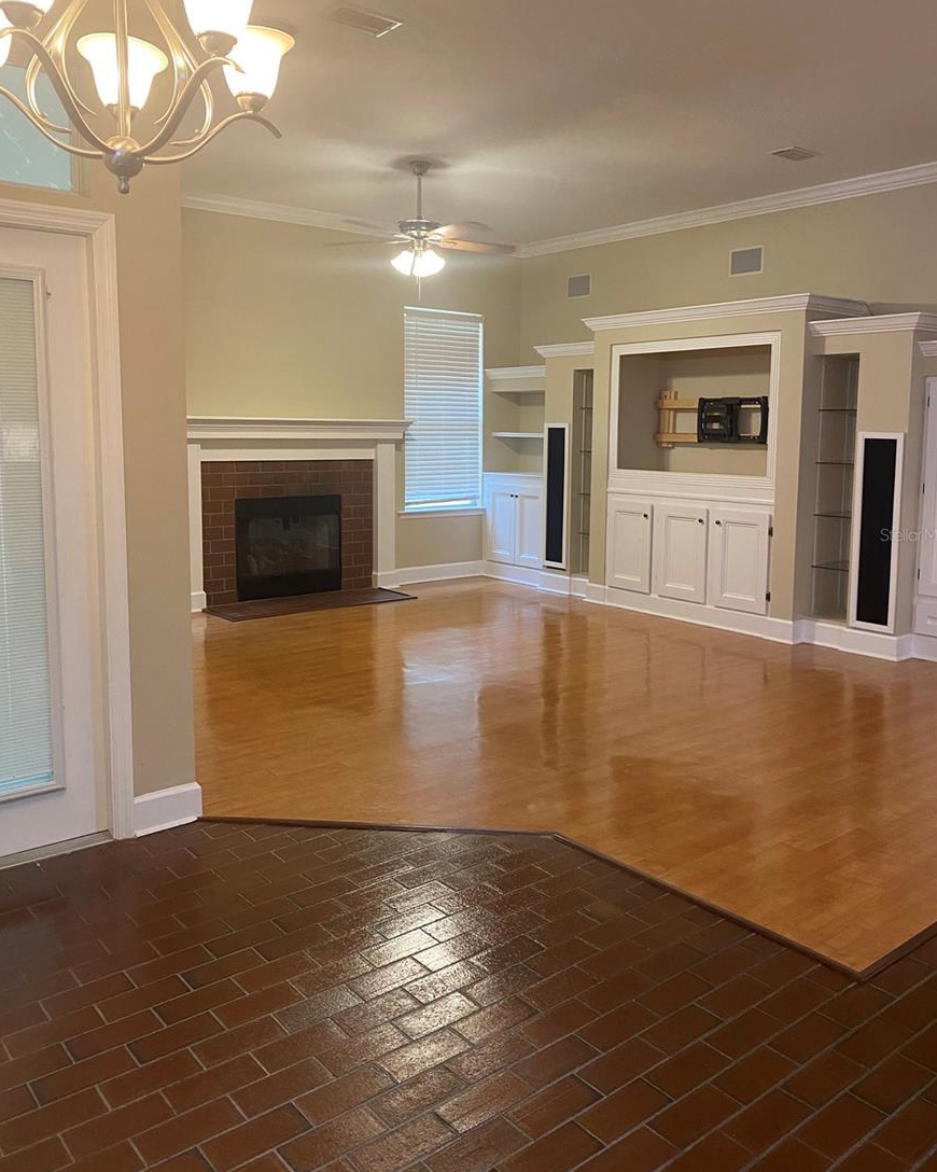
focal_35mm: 28
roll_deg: -0.1
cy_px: 534
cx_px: 472
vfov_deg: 62.1
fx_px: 971
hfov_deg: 51.5
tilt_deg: -5.2
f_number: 1.8
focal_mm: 4.25
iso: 200
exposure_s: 1/60
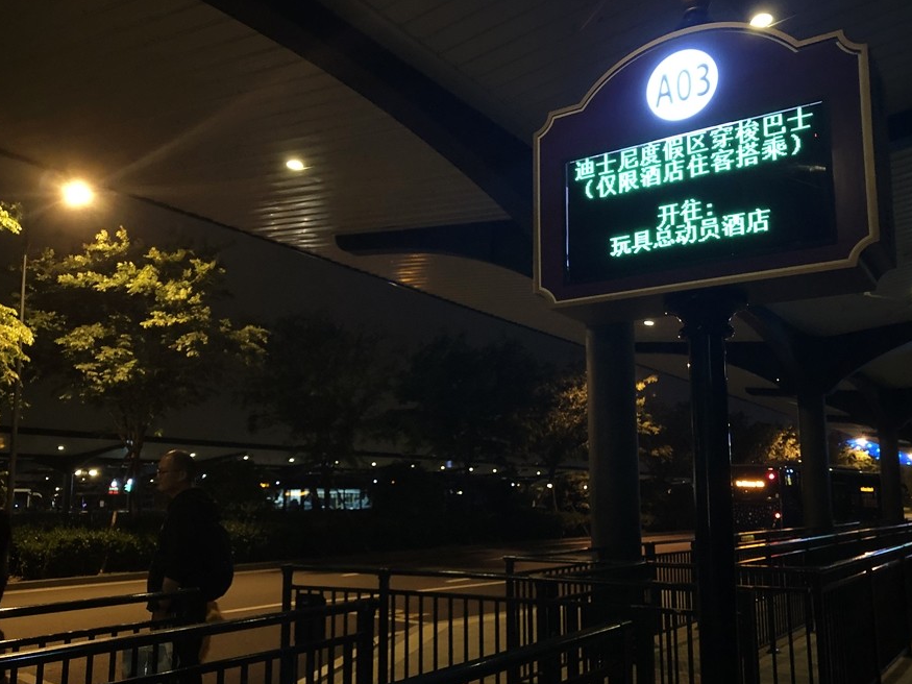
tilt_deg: +7.2
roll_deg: -0.1
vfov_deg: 44.1
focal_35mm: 32
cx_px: 475
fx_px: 843
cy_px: 385
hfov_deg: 56.8
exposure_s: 1/11
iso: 100
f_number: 1.8
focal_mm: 3.99
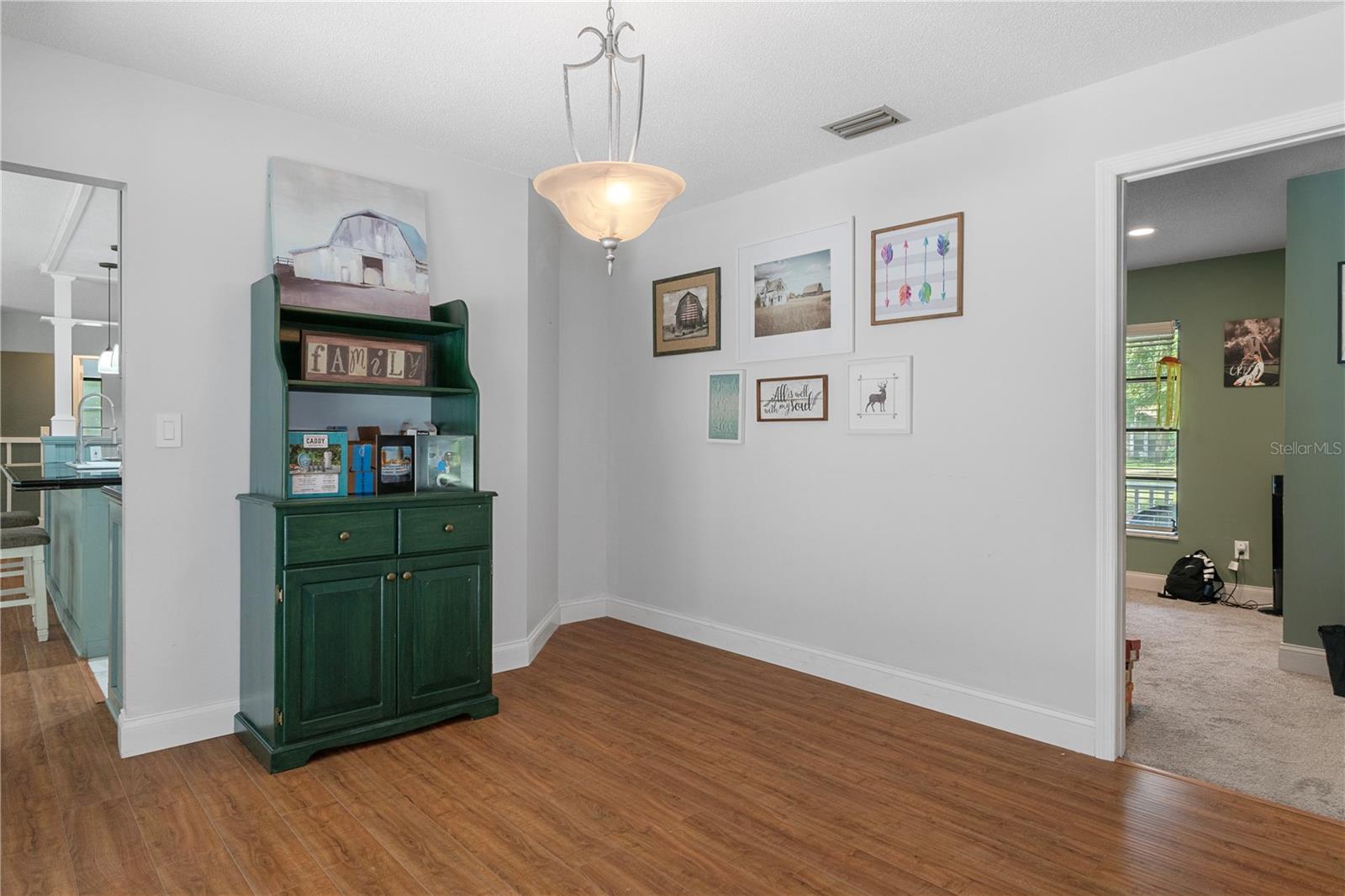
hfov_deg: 85.4
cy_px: 448
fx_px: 728
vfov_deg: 63.2
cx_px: 672
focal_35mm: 20
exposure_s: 1/5
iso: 320
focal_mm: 13
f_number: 8
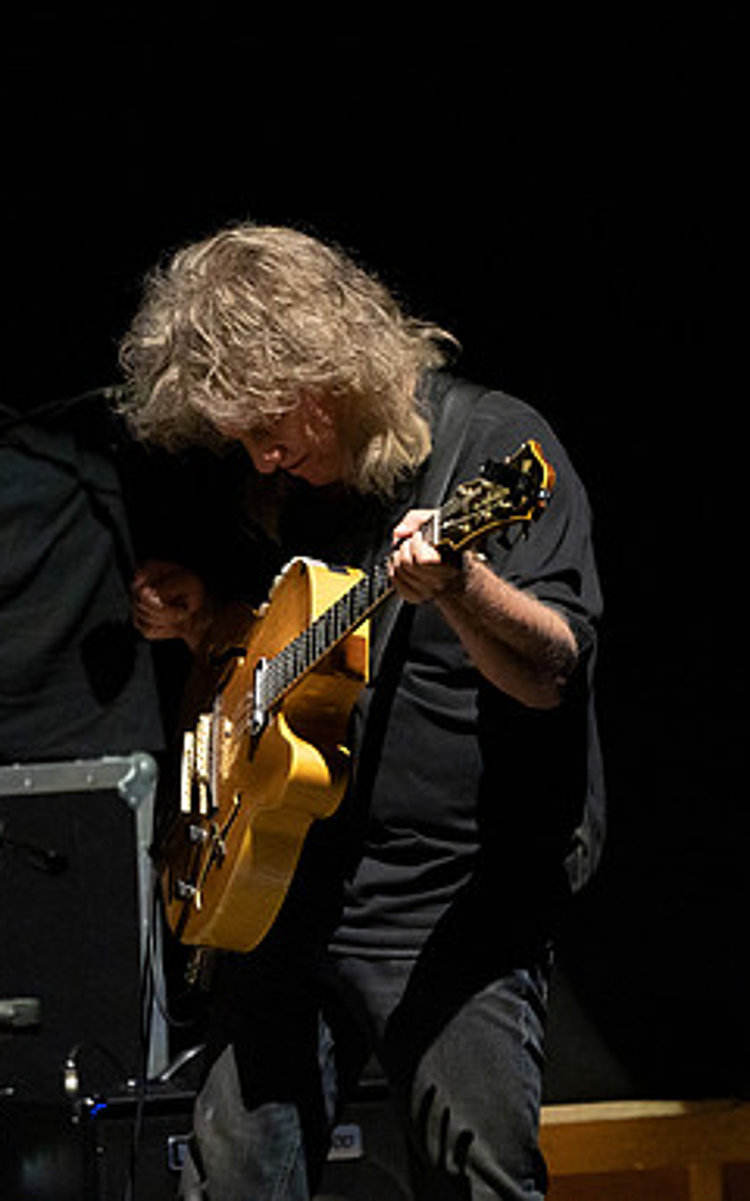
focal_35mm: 606
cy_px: 599
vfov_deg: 3.5
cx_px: 466
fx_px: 19819
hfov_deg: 2.2
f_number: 5.6
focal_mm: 394
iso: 3200
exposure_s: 1/250
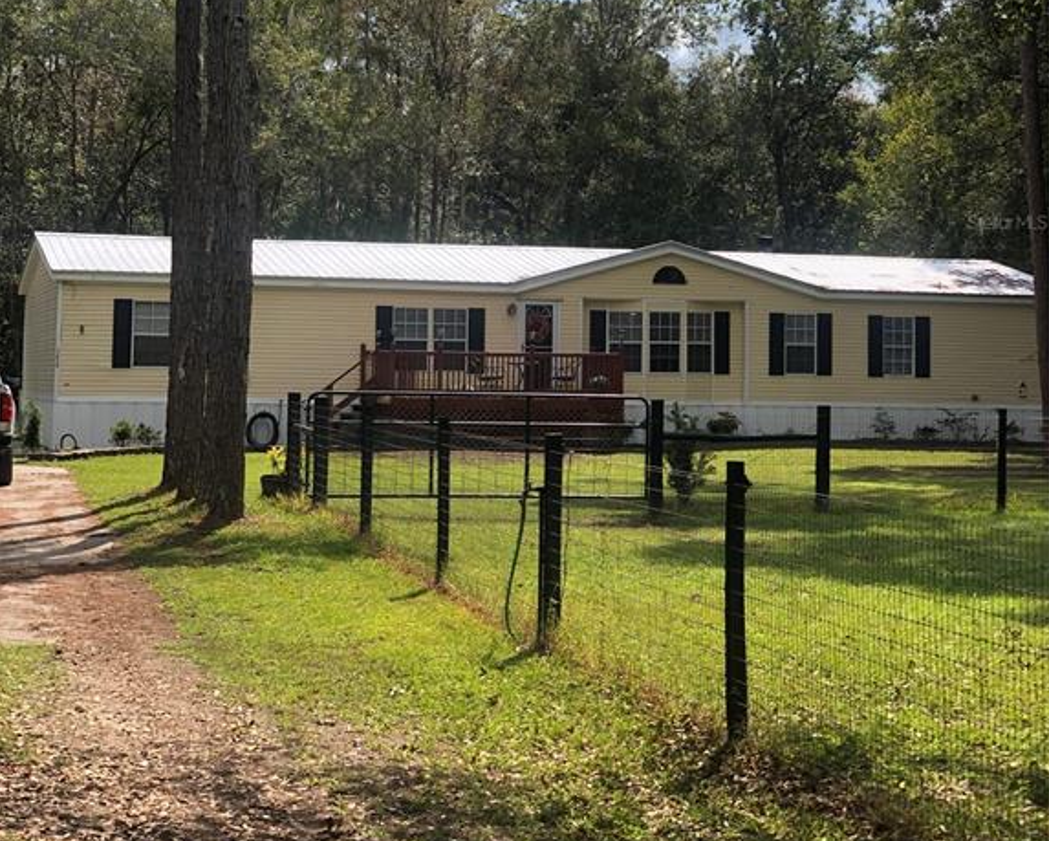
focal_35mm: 68
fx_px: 2112
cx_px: 524
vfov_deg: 22.3
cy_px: 222
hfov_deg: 27.9
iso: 16
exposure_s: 1/759
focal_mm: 6
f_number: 2.4
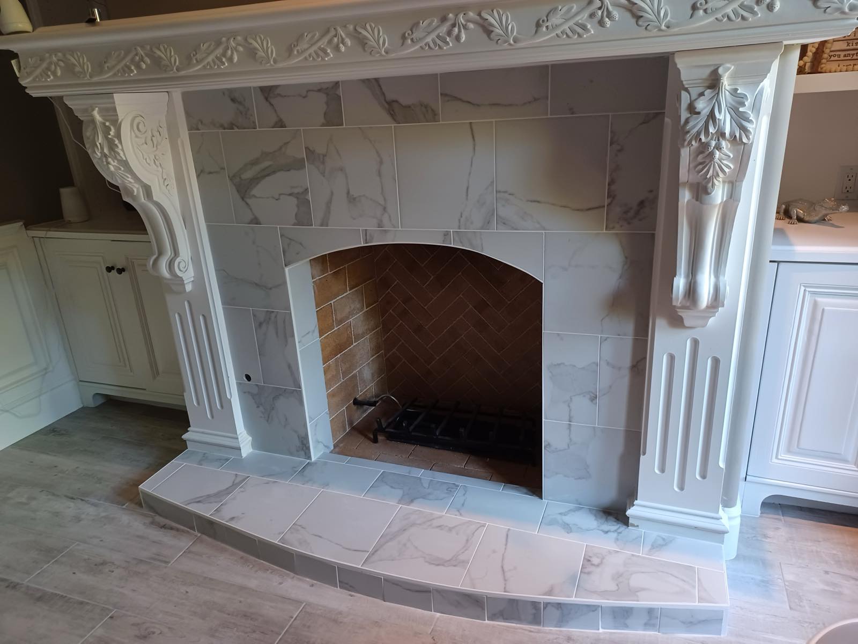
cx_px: 429
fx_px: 620
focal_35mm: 25
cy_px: 322
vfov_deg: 54.9
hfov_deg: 69.4
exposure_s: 1/40
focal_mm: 4.6
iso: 320
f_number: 1.8
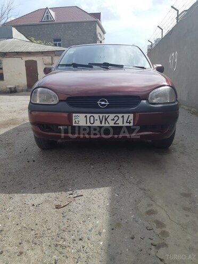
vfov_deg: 67.3
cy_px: 132
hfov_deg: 53.1
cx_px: 99
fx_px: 198
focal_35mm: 26
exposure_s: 1/1475
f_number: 1.7
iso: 40
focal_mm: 3.93
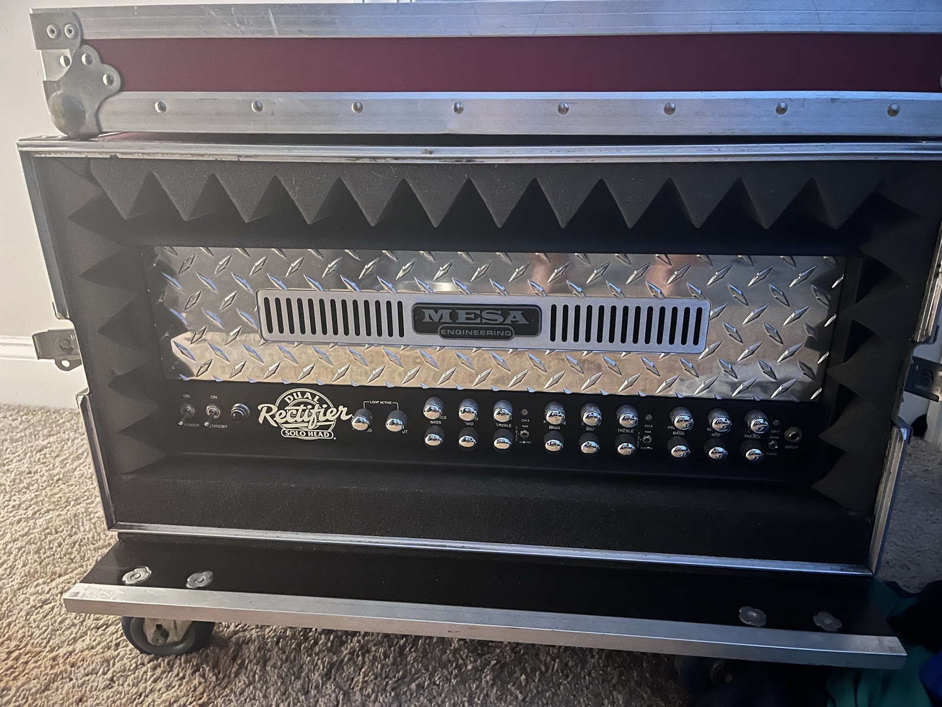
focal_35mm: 26
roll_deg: +1.8
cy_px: 354
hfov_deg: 67.3
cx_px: 471
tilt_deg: -22.8
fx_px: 708
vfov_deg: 53.1
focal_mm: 5.1
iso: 800
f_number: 1.6
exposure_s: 1/5
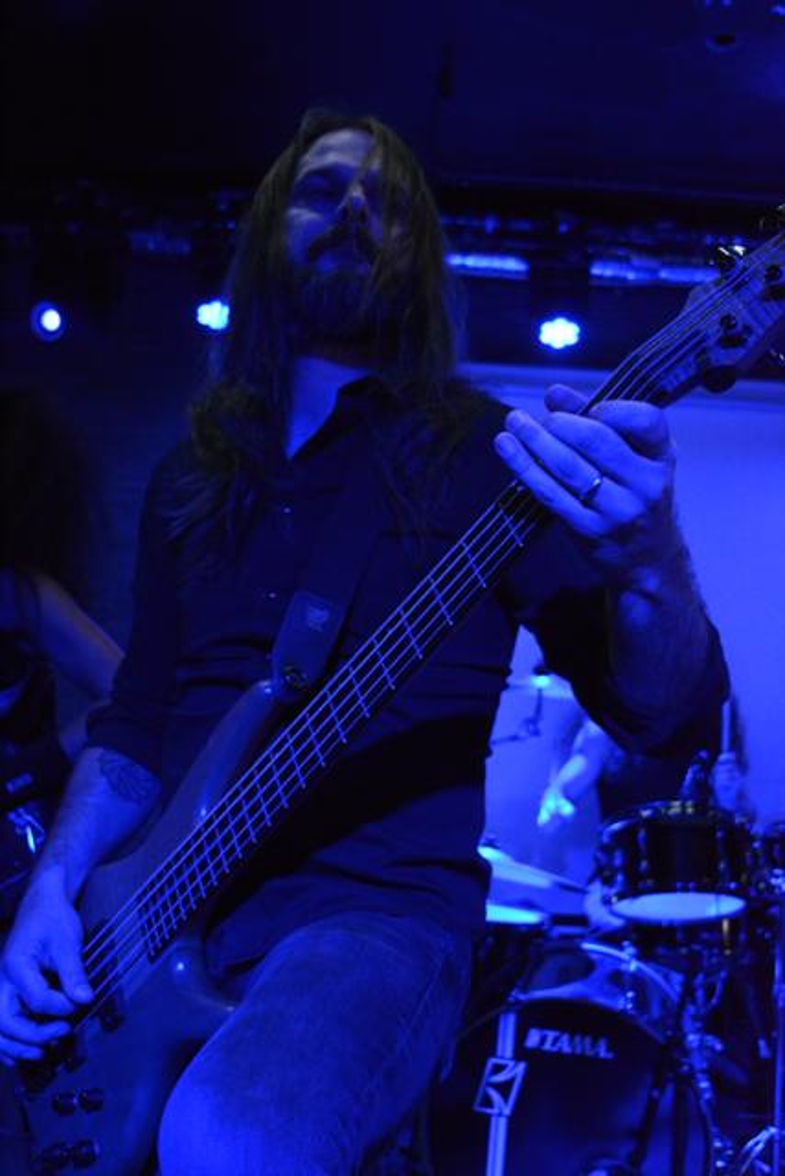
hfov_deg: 36.9
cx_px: 392
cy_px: 588
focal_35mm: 36
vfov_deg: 53.1
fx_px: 1177
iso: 5000
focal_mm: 24
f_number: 4
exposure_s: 1/125
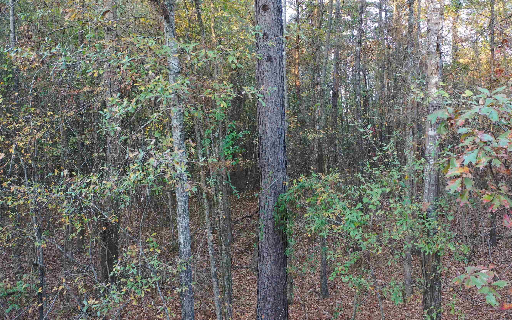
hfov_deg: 58.0
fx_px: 460
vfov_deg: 38.3
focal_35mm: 33
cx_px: 280
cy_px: 168
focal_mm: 10.26
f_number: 2.8
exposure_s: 1/30
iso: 250
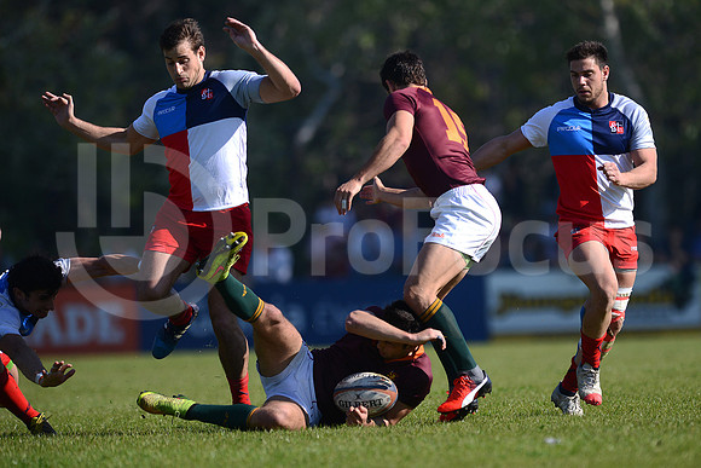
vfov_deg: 3.3
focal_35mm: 420
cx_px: 350
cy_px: 234
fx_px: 8180
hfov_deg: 4.9
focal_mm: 420
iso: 400
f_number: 4
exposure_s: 1/4000
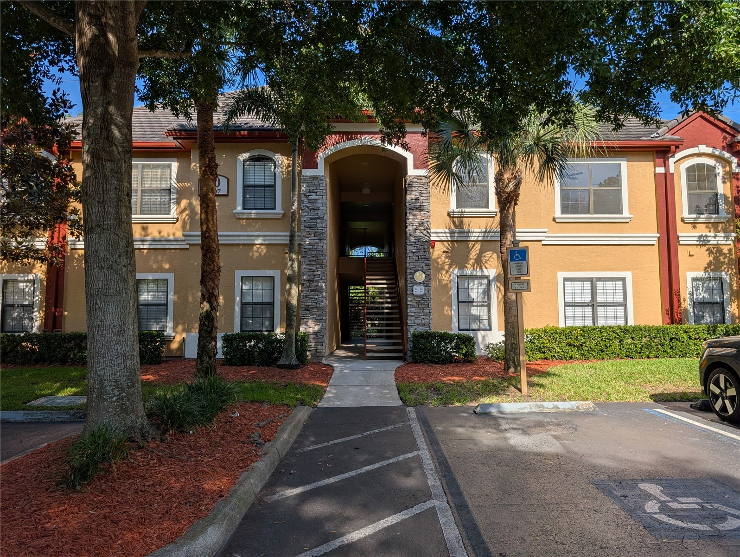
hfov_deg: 71.5
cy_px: 278
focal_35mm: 24
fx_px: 514
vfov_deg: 56.9
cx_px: 370
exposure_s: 1/1271
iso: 20
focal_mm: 6.9
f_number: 1.68
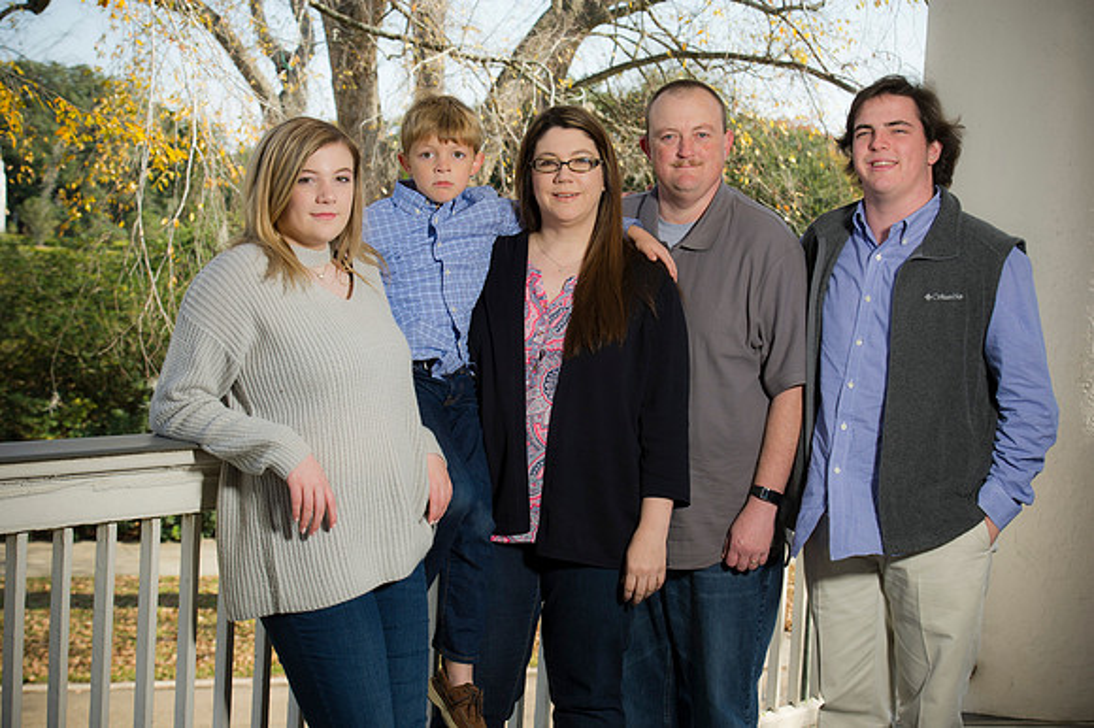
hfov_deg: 28.9
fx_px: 2126
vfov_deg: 19.4
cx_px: 547
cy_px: 364
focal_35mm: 70
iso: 160
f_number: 8
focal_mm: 70
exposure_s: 1/160
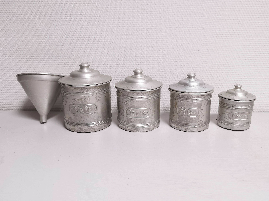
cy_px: 100
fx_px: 225
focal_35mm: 29
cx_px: 134
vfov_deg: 48.2
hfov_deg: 61.7
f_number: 1.8
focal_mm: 5.58
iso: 125
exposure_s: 1/50
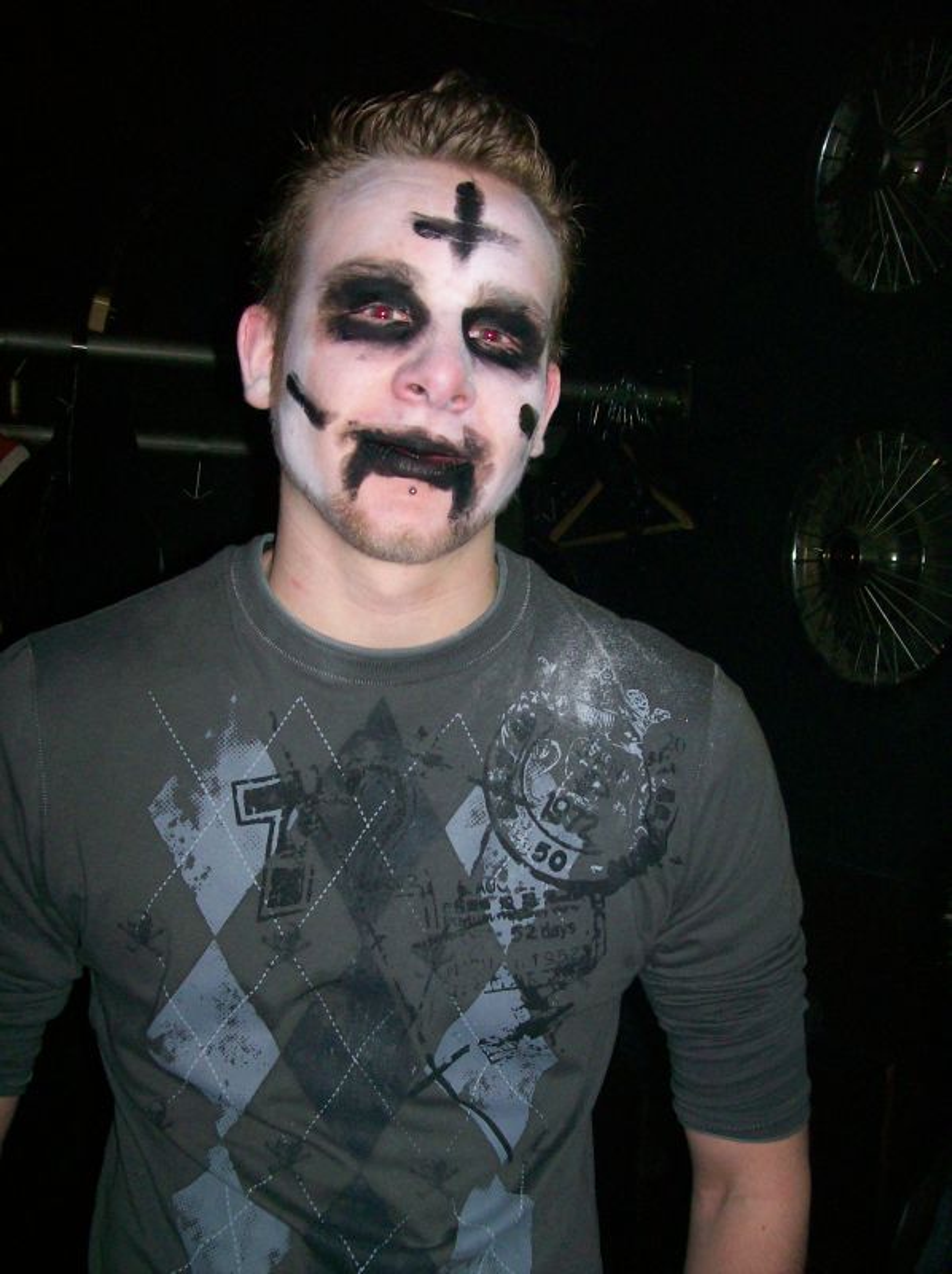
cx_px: 476
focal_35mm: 36
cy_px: 637
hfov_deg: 39.6
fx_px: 1323
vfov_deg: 51.4
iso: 140
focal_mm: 6
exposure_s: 1/64
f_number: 2.7
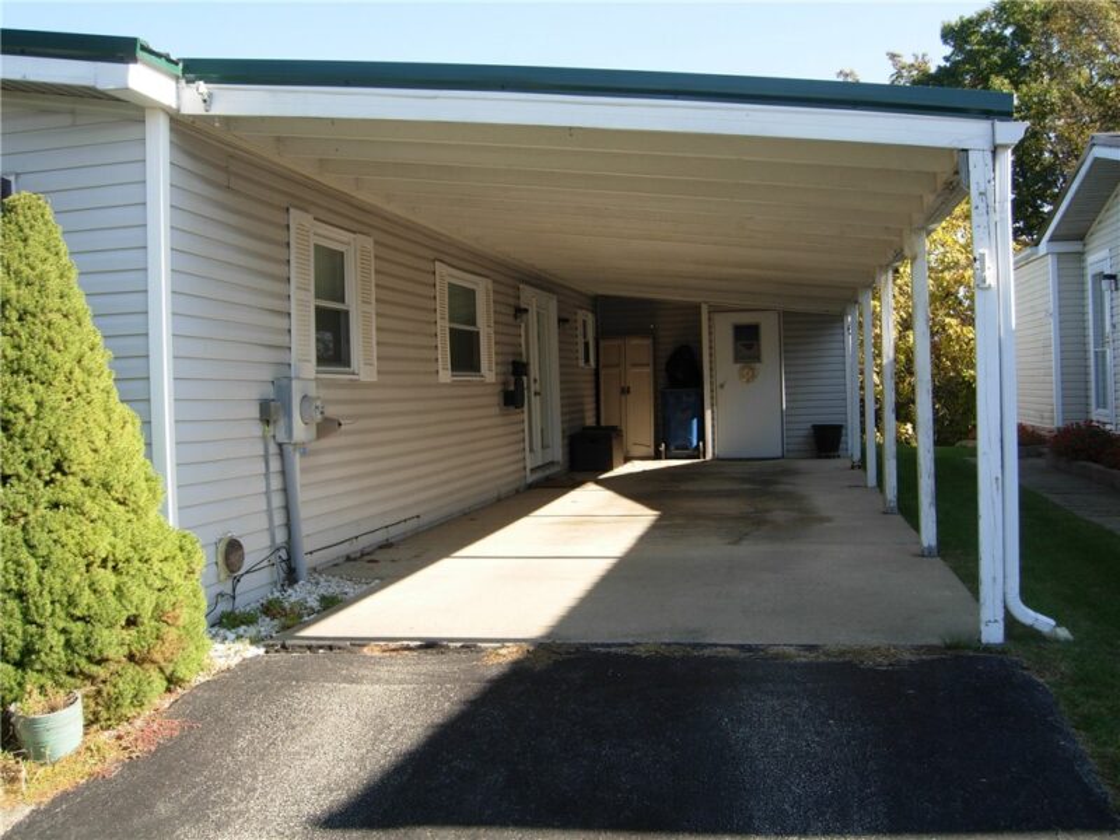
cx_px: 560
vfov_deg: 39.7
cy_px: 420
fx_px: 1165
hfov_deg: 51.4
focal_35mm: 36
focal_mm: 7.5
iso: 50
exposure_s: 1/186
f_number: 4.3
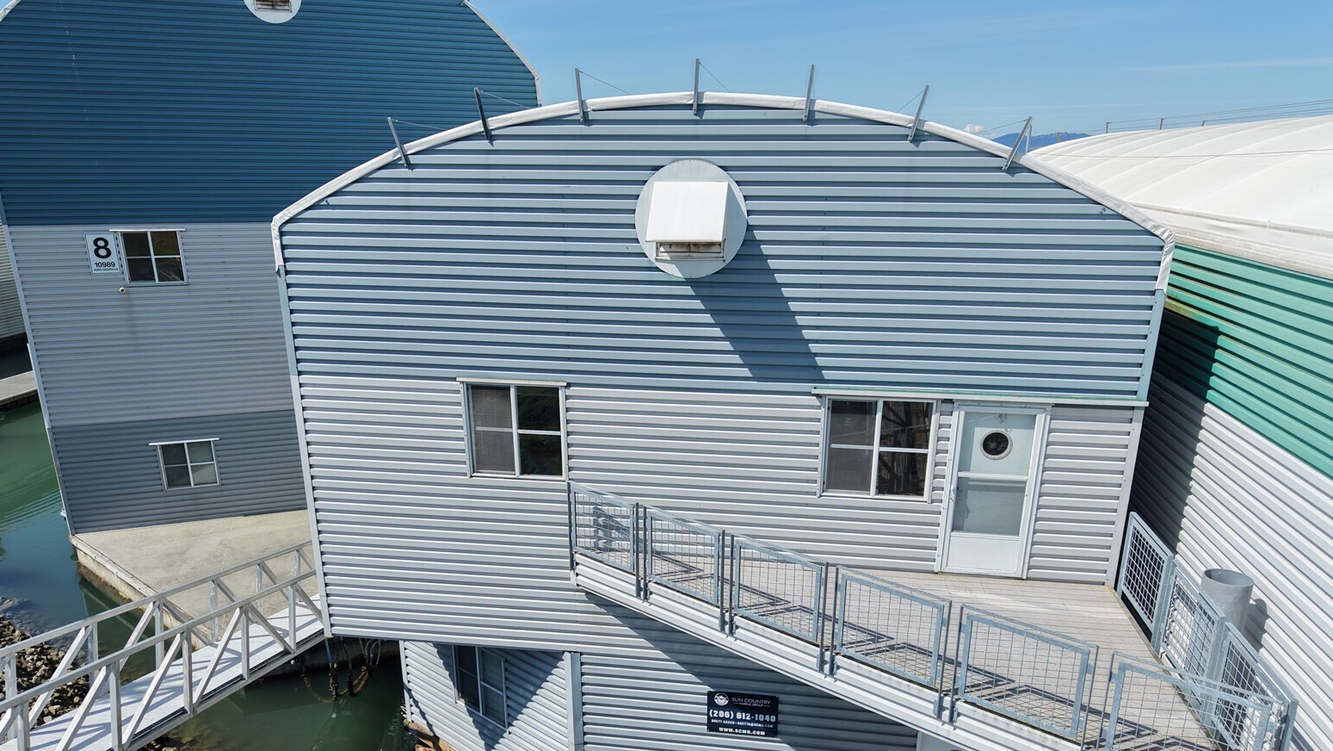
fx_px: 955
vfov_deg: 42.6
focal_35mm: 27
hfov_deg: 69.8
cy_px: 471
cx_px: 669
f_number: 1.8
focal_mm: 8.67
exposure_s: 1/6000
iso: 300
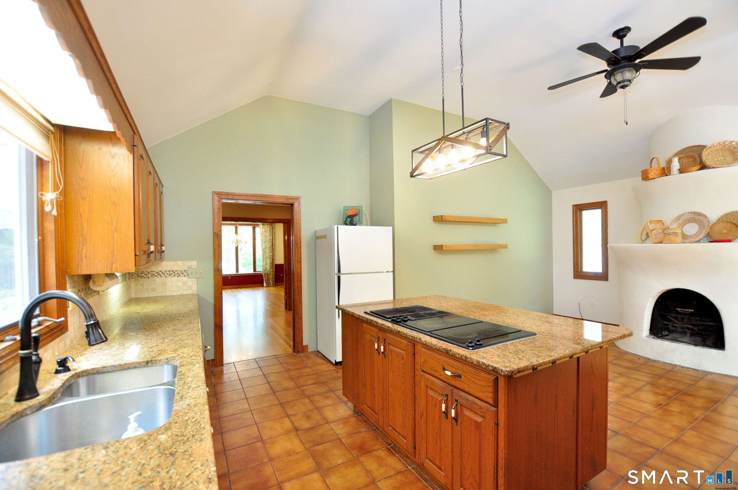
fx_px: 307
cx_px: 369
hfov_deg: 100.5
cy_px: 245
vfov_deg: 77.2
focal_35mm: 15
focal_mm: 10
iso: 800
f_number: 4
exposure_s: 1/30
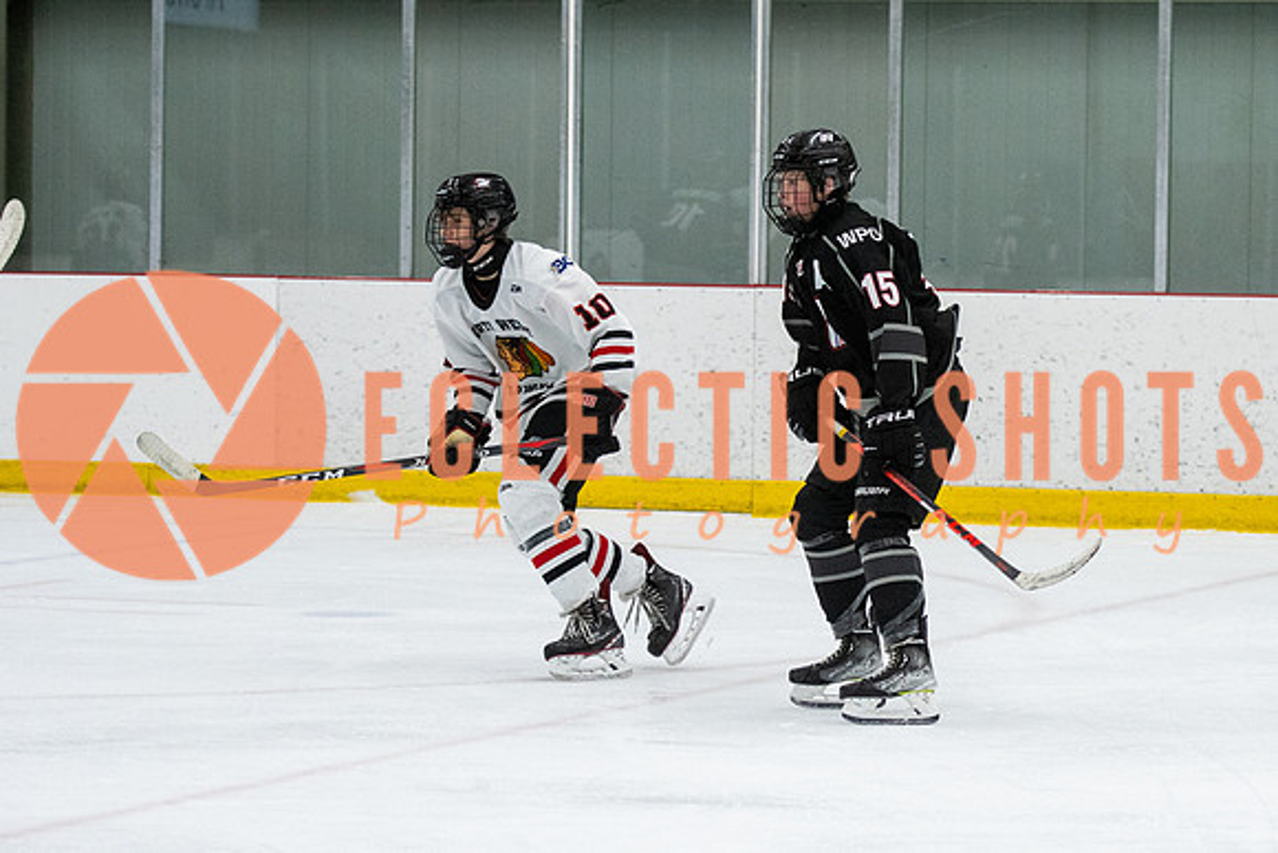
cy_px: 376
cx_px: 909
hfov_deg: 11.6
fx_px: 6296
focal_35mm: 177
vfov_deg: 7.7
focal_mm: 82
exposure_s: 1/640
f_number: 2.8
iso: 1600
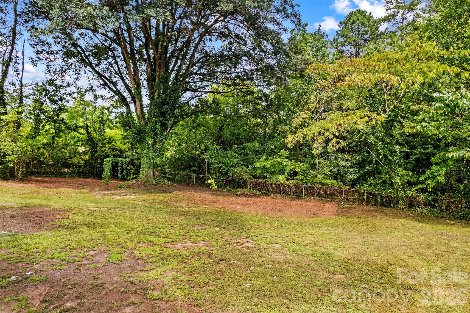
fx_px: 287
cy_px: 156
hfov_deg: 78.6
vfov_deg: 57.2
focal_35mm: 22
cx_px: 235
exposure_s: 1/800
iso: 100
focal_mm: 8.38
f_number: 2.8
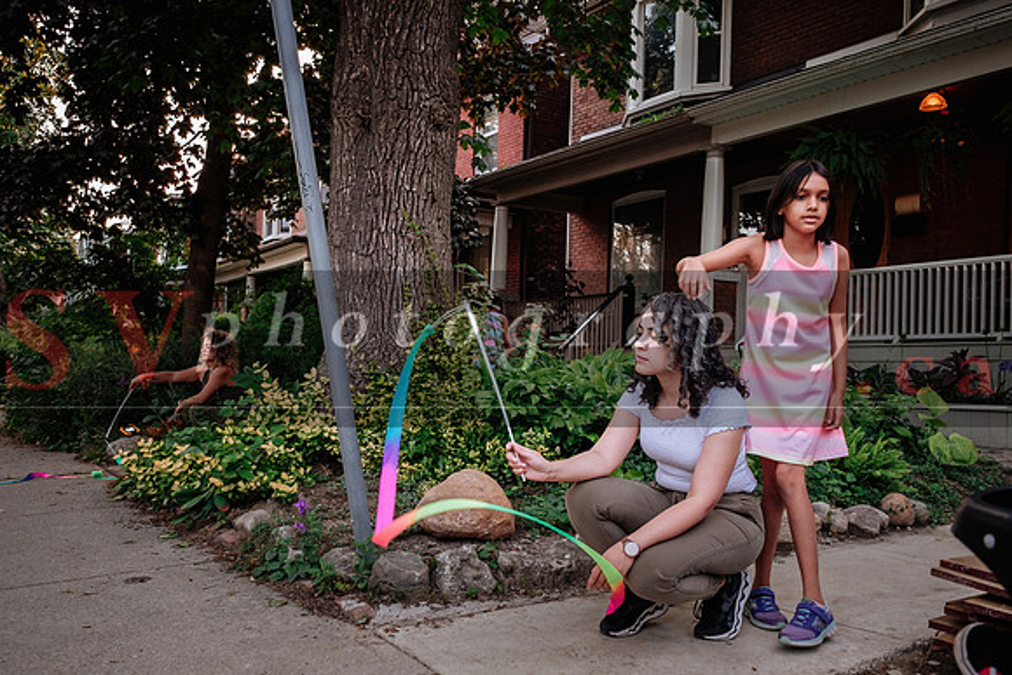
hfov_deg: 62.0
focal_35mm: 30
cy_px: 374
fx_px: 842
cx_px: 506
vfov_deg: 43.7
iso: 800
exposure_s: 1/200
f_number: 4
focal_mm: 18.2
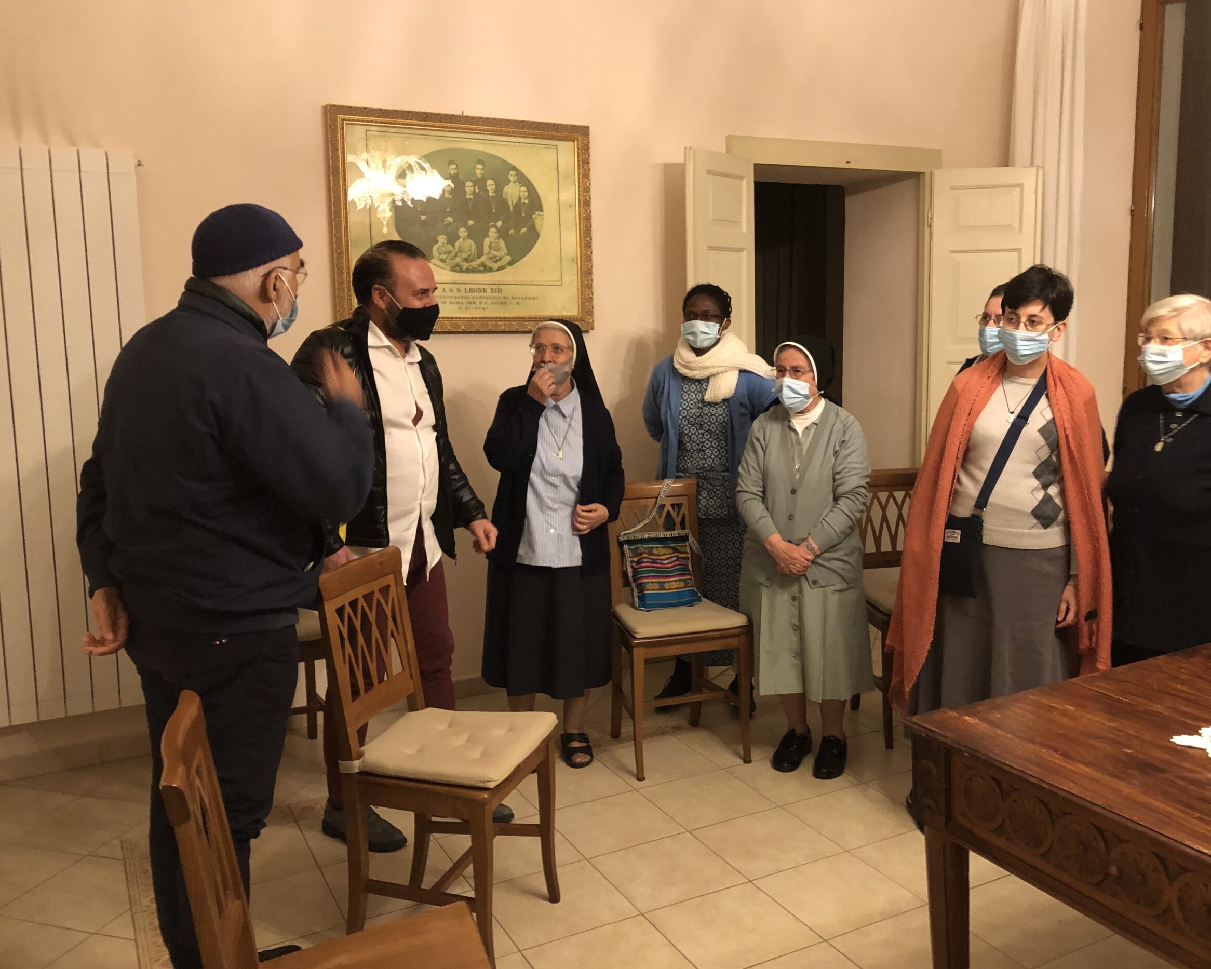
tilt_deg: -8.1
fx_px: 1075
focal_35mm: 30
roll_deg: +1.8
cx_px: 649
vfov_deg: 48.5
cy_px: 481
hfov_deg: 58.7
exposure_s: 1/7
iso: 100
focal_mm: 3.99
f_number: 1.8
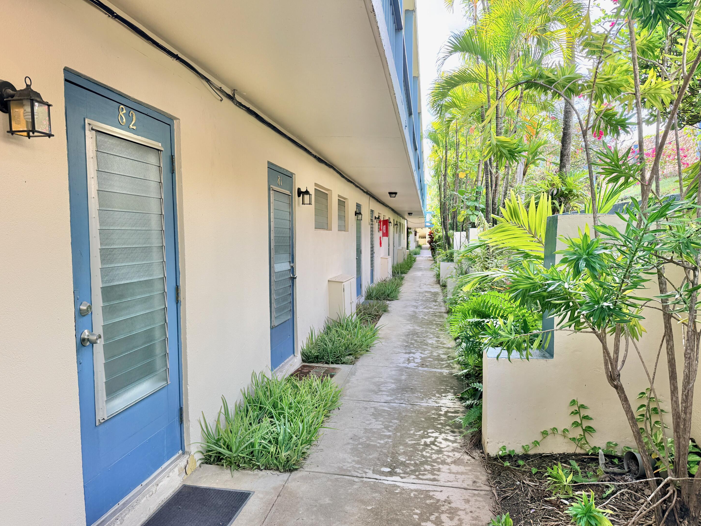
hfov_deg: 69.4
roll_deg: -0.2
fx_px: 506
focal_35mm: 25
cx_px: 344
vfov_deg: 54.9
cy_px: 270
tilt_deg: -3.5
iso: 100
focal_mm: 6.76
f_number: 1.78
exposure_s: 1/272
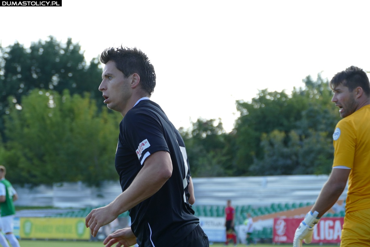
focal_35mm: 191
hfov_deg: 10.8
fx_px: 1963
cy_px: 124
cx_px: 185
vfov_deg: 7.2
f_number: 4
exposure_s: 1/500
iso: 250
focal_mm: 69.6
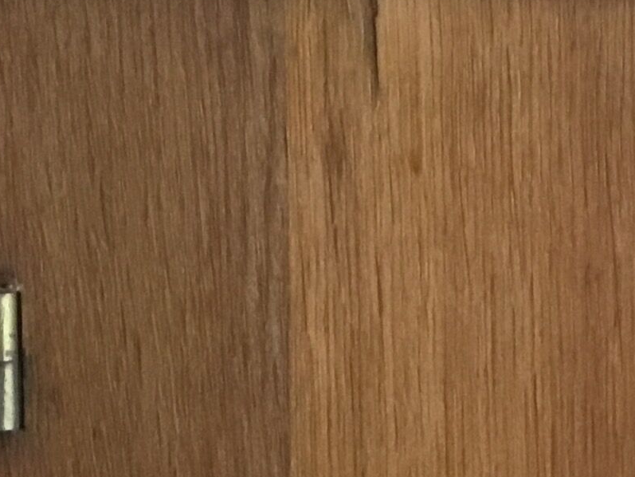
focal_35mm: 127
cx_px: 973
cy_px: 291
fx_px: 2330
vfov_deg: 11.7
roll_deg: -1.3
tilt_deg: -5.2
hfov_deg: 14.4
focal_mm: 3.3
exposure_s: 1/33
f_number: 2.4
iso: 200
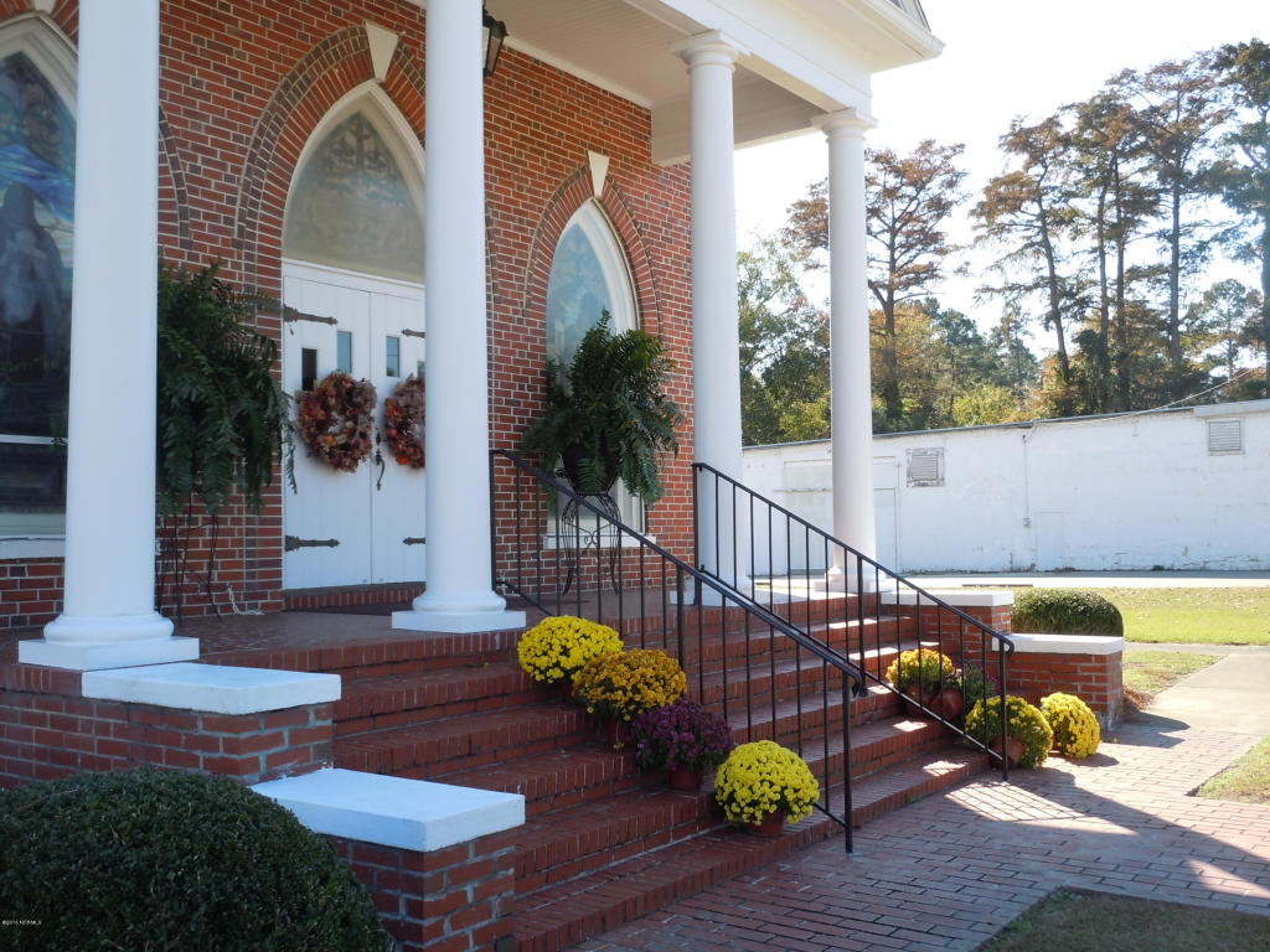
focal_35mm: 39
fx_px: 1431
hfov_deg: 47.9
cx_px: 635
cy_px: 476
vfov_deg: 36.8
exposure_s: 1/160
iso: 100
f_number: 4.3
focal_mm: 6.9
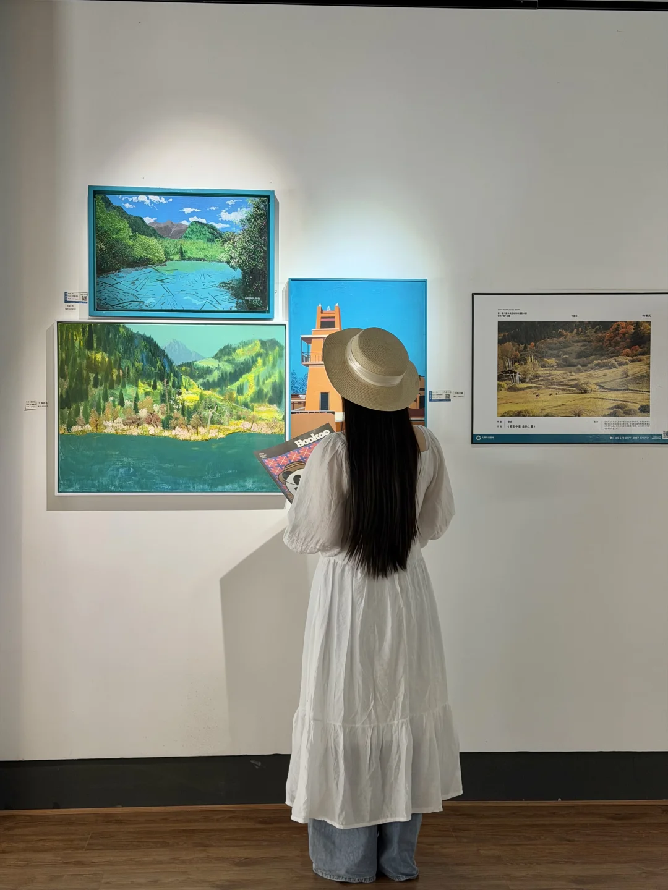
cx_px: 334
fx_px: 1235
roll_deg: +0.5
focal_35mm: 48
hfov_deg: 30.3
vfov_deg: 39.7
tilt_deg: -0.9
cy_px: 445
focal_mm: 6.76
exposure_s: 1/121
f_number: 1.78
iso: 80
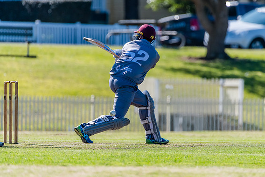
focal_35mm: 736
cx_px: 157
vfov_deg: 1.9
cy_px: 84
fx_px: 5419
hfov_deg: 2.8
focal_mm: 600
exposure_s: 1/2000
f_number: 6.3
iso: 640
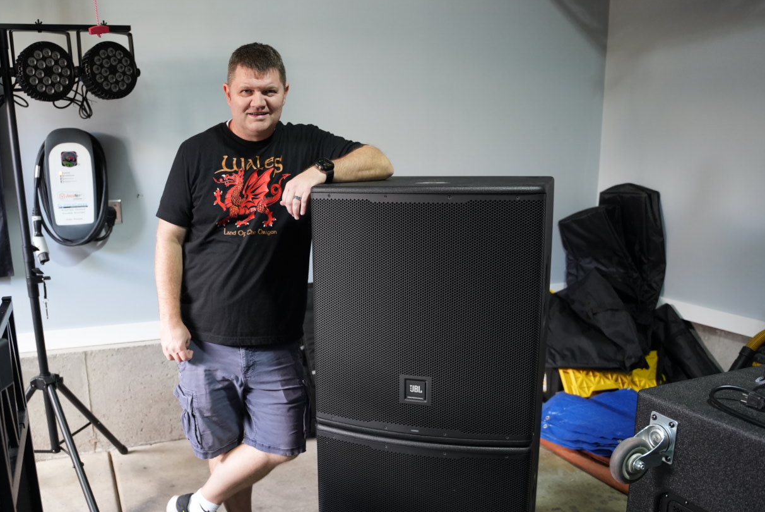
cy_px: 319
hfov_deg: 58.3
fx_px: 680
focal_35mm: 32
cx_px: 313
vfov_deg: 40.9
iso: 2000
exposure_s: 1/160
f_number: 2.8
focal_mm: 24
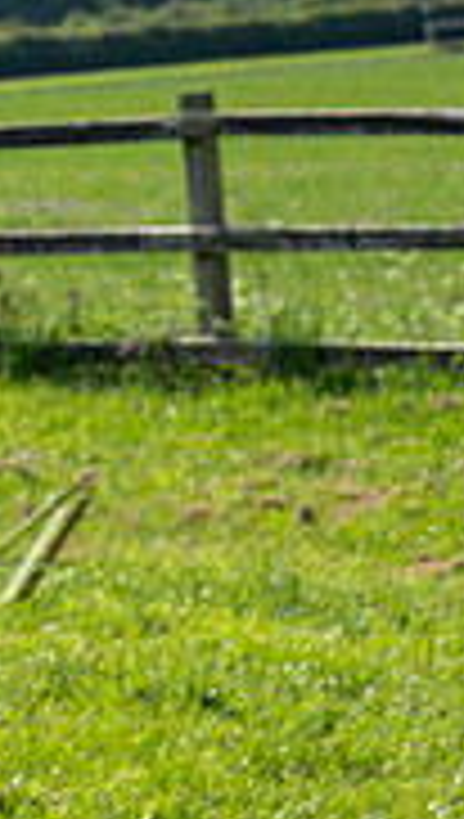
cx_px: -281
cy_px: 54
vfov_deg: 6.4
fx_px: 7315
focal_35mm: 336
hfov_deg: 3.6
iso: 200
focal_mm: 70
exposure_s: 1/1250
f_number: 5
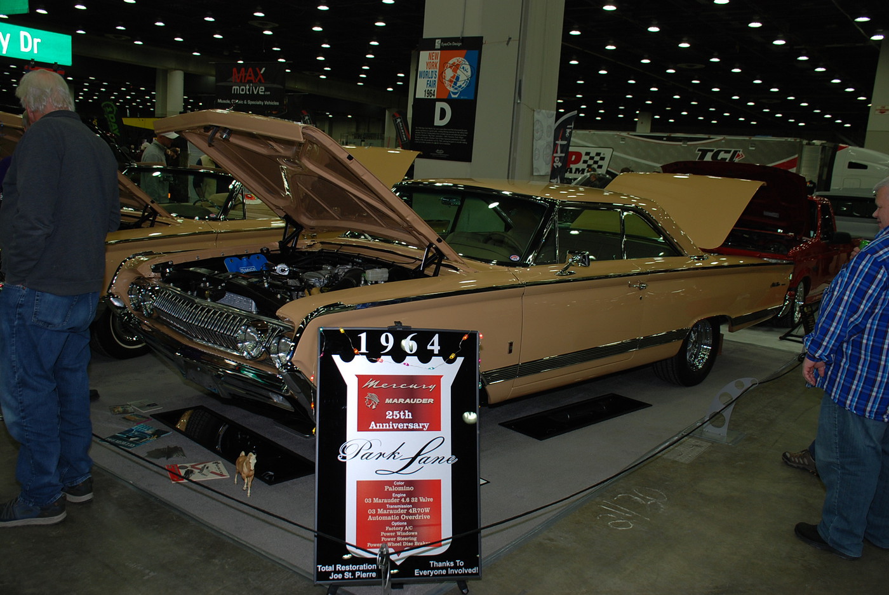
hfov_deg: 57.2
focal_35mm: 33
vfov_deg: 40.1
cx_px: 444
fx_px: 816
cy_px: 298
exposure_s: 1/60
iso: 200
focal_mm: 22
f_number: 4
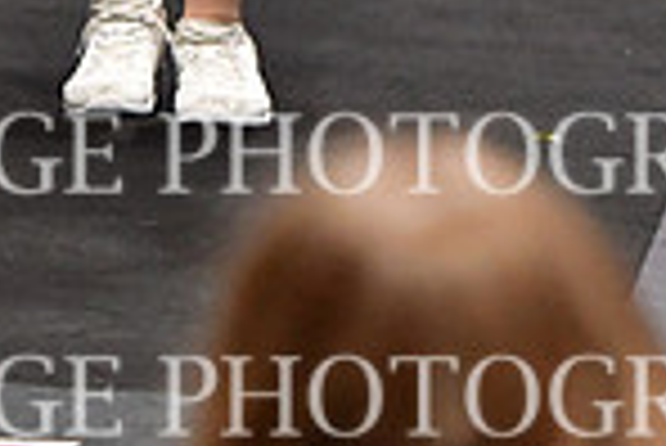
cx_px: 128
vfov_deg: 2.1
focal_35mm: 647
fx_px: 11981
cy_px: -694
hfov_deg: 3.2
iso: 4000
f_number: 3.2
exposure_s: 1/400
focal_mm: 110
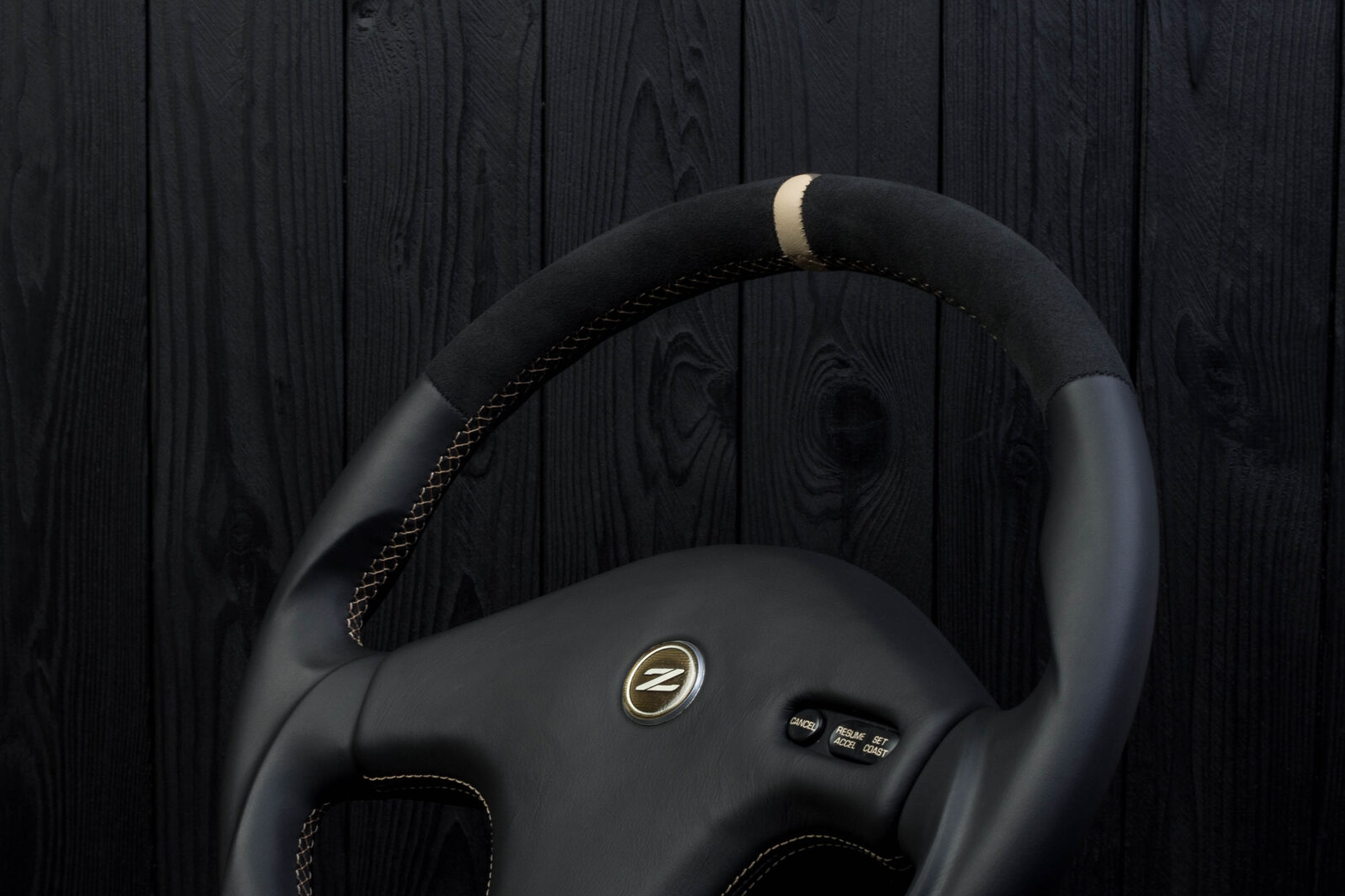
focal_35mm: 84
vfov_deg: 16.2
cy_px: 667
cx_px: 706
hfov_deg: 24.2
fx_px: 3130
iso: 125
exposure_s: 1/160
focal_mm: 35
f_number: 9
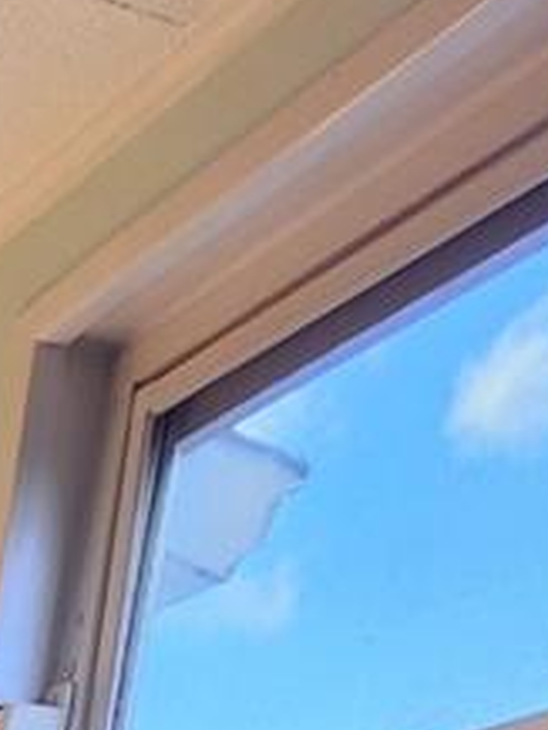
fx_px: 1518
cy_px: 1857
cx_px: -635
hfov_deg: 15.2
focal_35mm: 72
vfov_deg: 14.1
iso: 100
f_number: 2.2
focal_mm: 2.2
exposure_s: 1/60
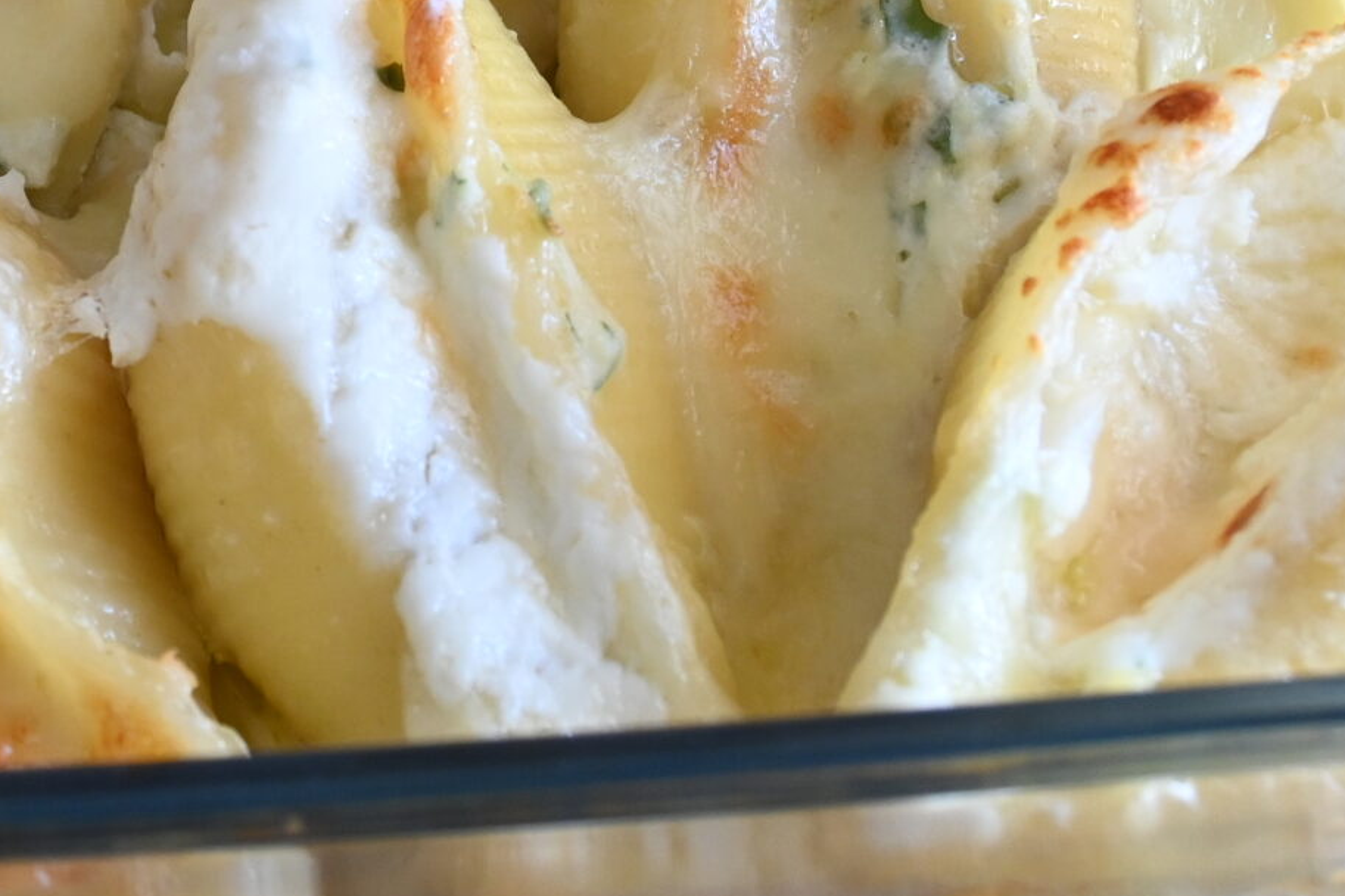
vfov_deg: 11.7
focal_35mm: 115
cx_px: 106
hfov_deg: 17.5
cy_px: -137
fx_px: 4295
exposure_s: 1/50
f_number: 5.6
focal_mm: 27.5
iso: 640
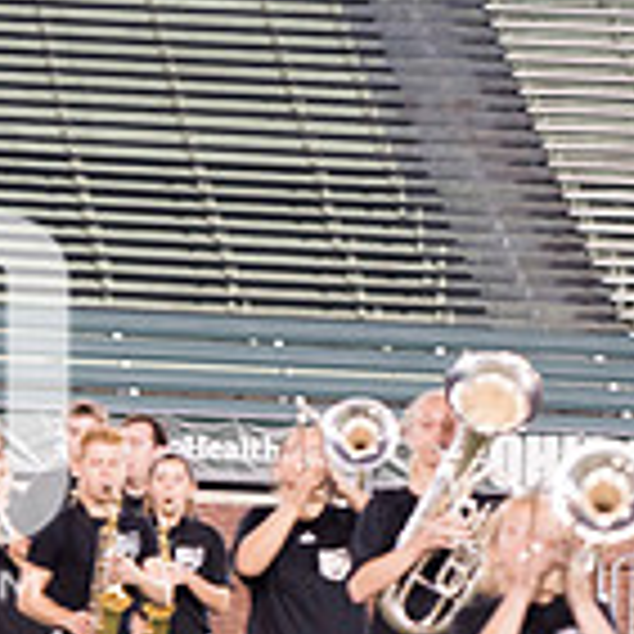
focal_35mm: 405
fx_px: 8392
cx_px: -270
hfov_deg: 4.3
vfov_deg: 4.3
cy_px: 425
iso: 1000
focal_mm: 116
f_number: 2.8
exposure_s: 1/320
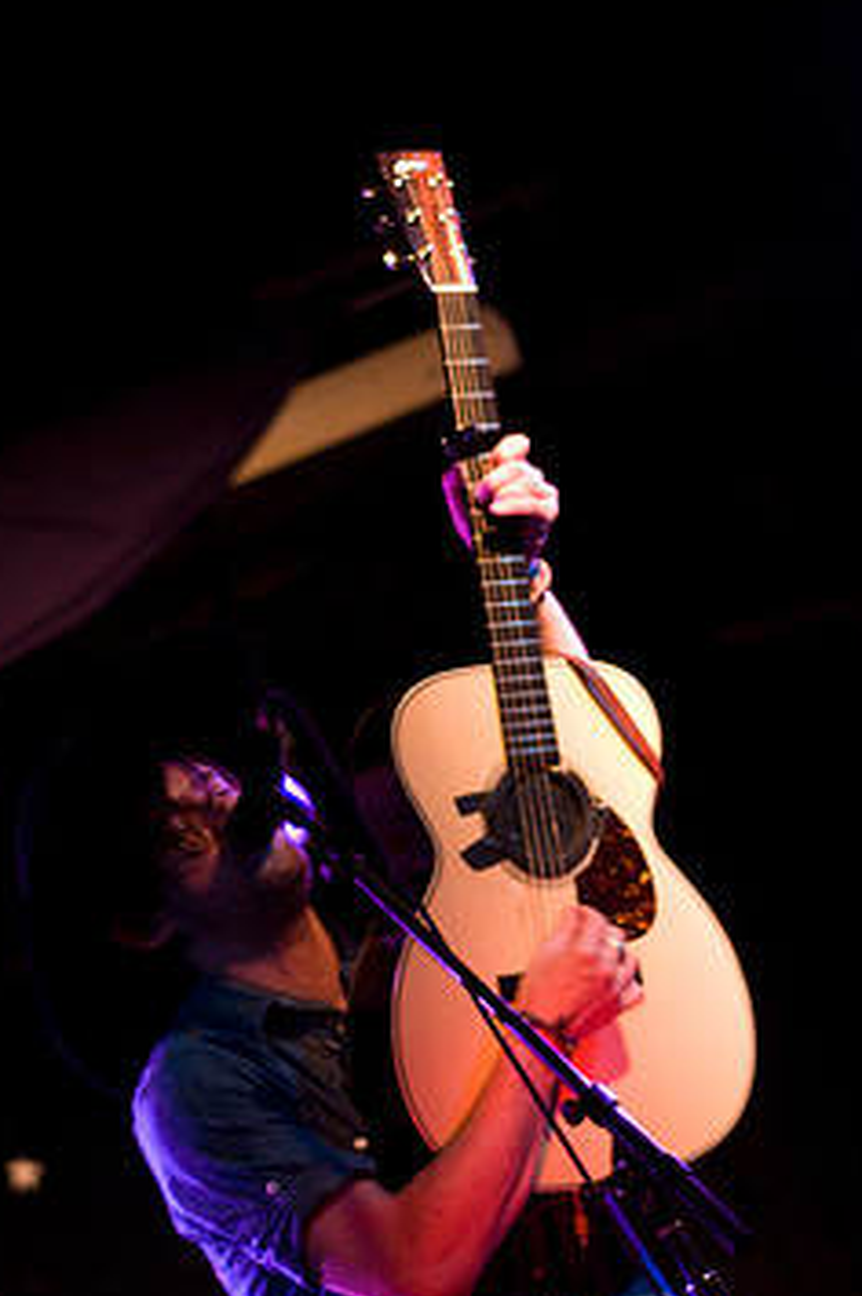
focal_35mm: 95
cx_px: 404
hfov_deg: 14.4
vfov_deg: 21.5
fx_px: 3418
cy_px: 683
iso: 1250
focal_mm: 50
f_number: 1.8
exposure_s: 1/40
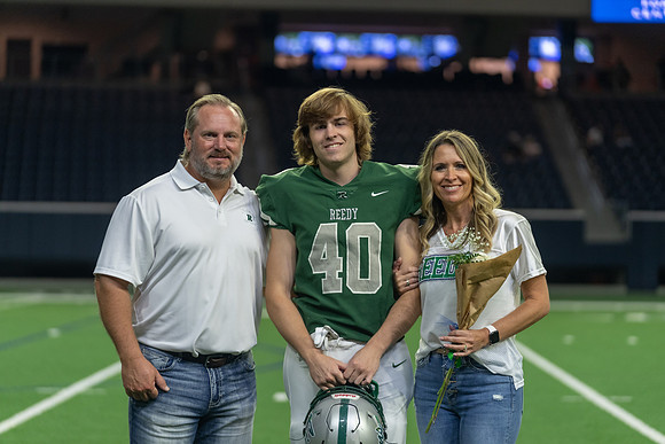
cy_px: 222
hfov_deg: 17.1
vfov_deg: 11.4
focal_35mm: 120
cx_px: 332
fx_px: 2217
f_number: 2.8
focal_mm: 120
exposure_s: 1/320
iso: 1250
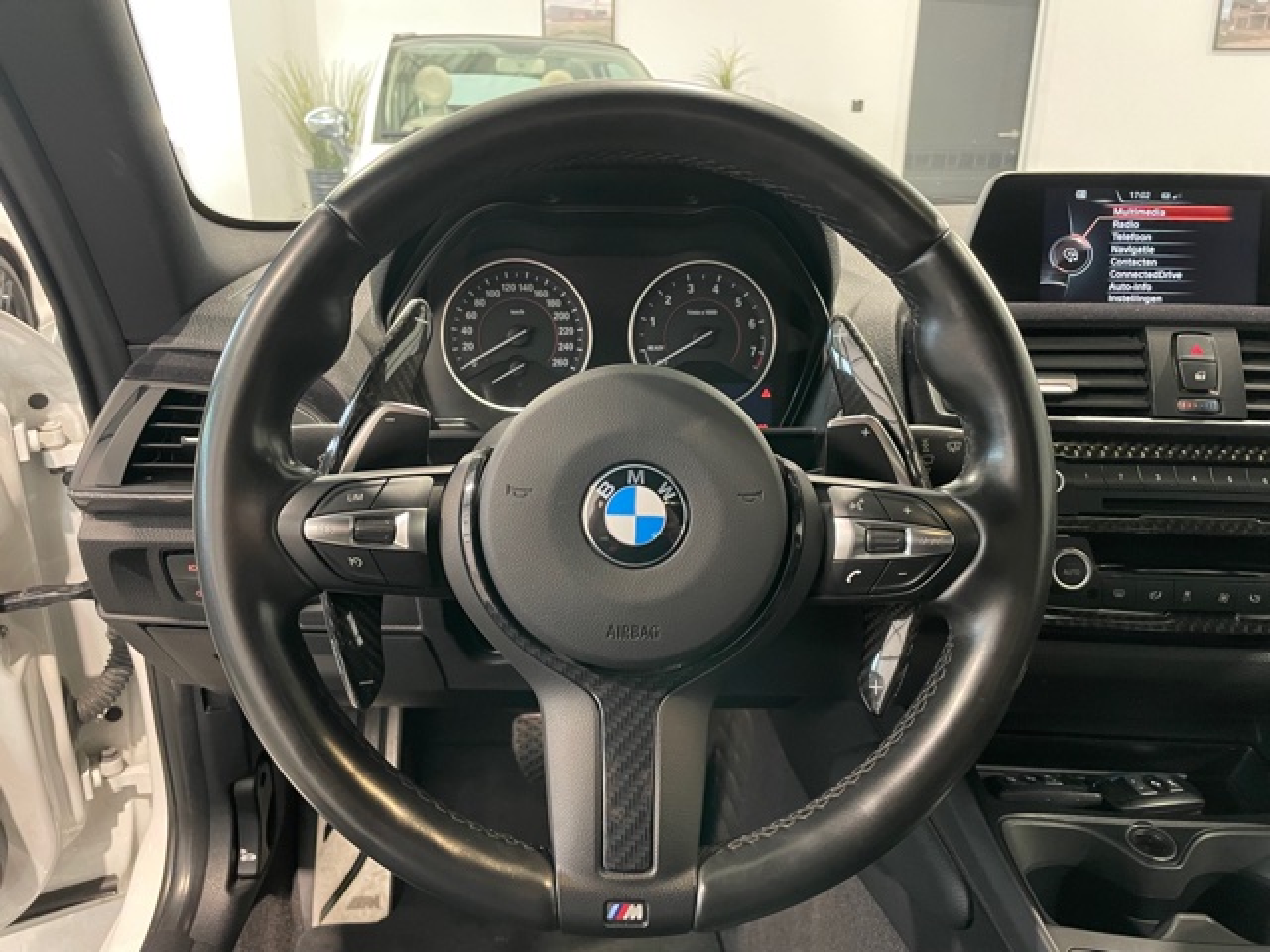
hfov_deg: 67.3
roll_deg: -0.8
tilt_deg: -20.9
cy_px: 476
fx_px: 954
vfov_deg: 53.1
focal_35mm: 26
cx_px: 635
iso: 500
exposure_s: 1/29
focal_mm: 4.2
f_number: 1.6
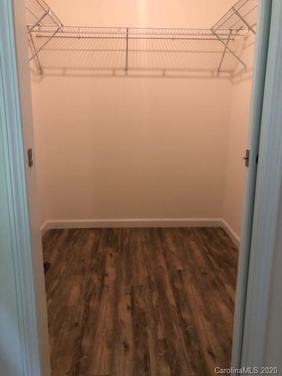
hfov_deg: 49.7
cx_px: 141
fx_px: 304
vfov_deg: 63.4
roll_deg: +0.1
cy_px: 188
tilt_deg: -11.7
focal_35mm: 28
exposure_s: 1/20
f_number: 1.8
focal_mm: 3.99
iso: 40
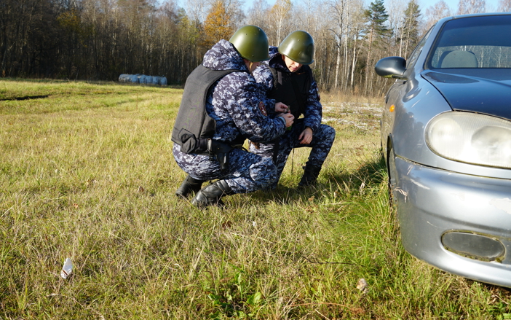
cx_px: 244
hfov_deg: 54.0
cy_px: 157
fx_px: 501
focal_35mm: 36
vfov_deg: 35.3
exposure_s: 1/250
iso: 100
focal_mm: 22
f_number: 5
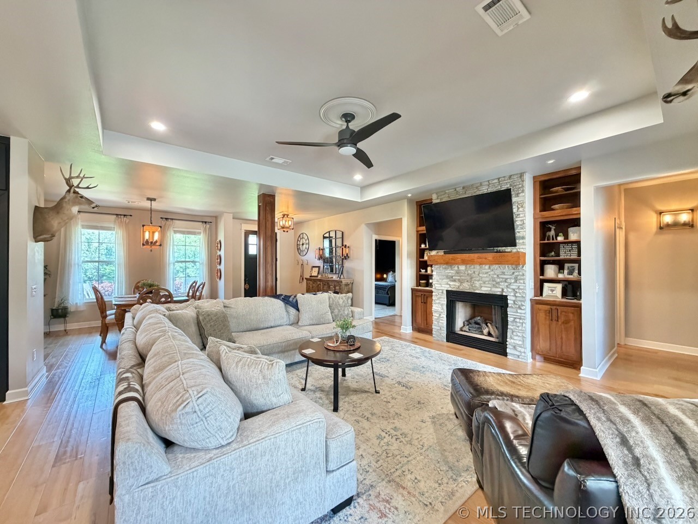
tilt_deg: +0.0
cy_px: 262
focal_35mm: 14
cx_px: 349
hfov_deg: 102.1
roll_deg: -0.2
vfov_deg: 85.7
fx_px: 282
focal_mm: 2.22
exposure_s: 1/60
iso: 500
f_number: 2.2
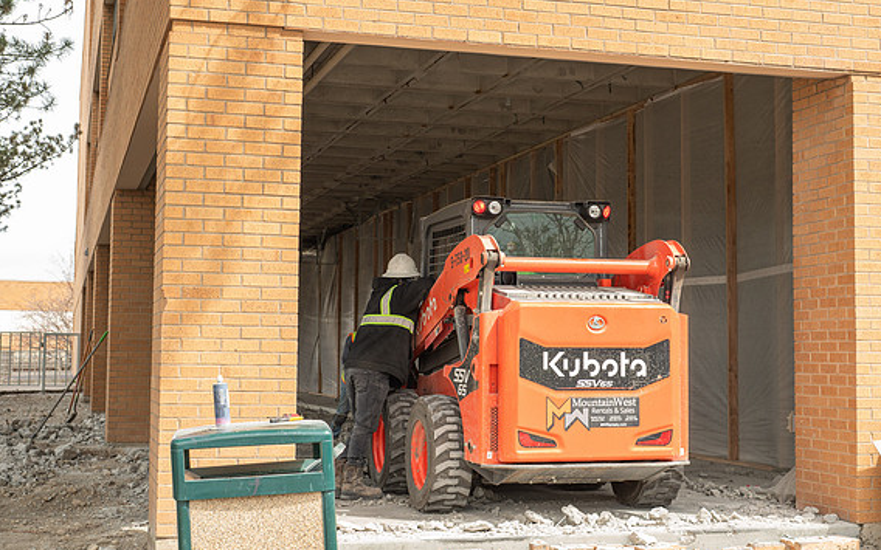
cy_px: 263
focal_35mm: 52
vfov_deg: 24.9
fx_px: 1249
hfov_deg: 38.9
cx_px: 436
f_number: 6.3
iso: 200
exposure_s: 1/125
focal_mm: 50
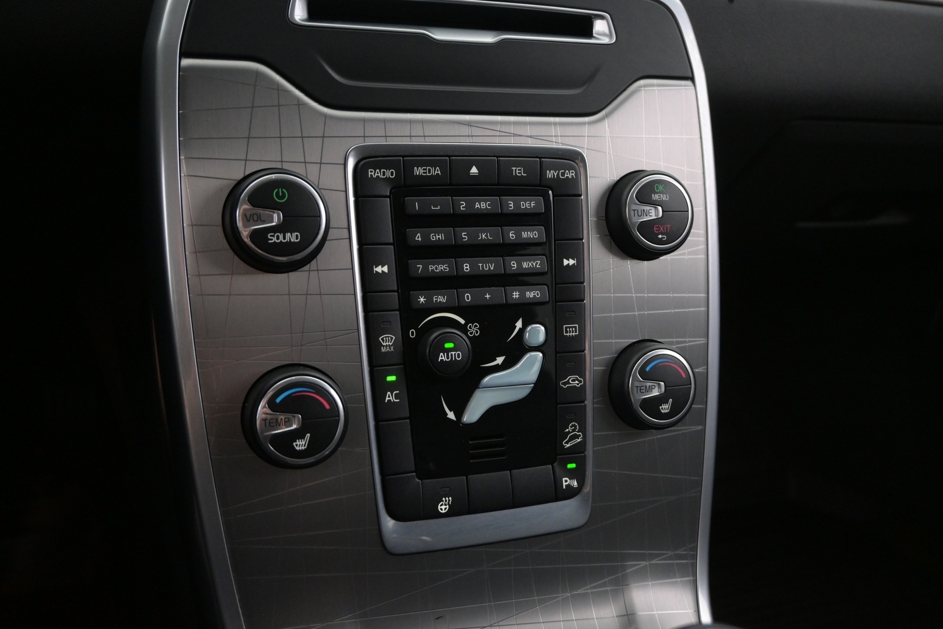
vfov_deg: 39.1
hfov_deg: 56.1
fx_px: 884
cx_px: 472
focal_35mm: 34
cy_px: 314
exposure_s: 1/50
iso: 2500
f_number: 4
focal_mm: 22.5
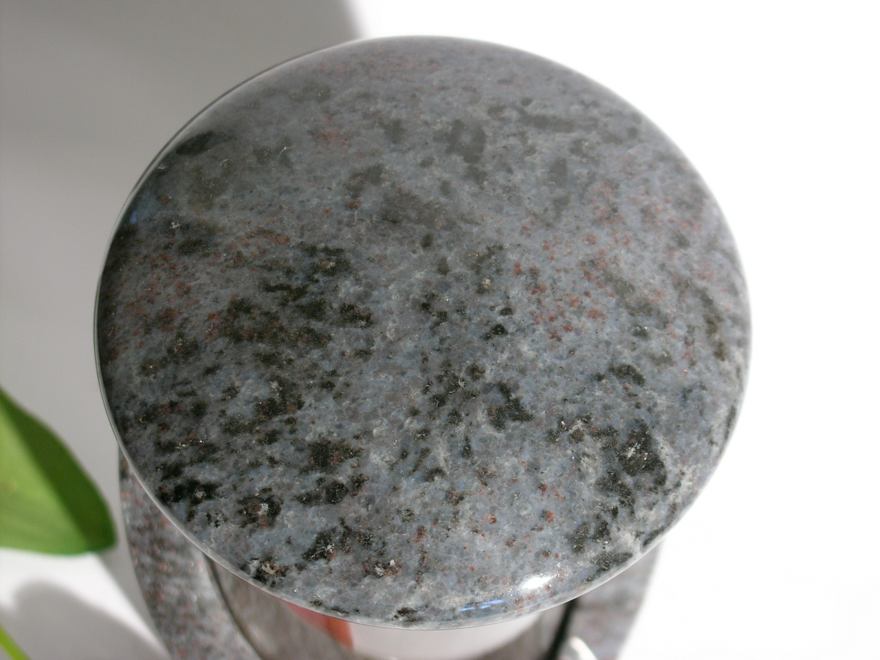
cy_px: 330
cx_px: 440
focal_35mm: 82
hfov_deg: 23.8
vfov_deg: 18.0
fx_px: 2085
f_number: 2.8
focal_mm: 20.5
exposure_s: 1/80
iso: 100
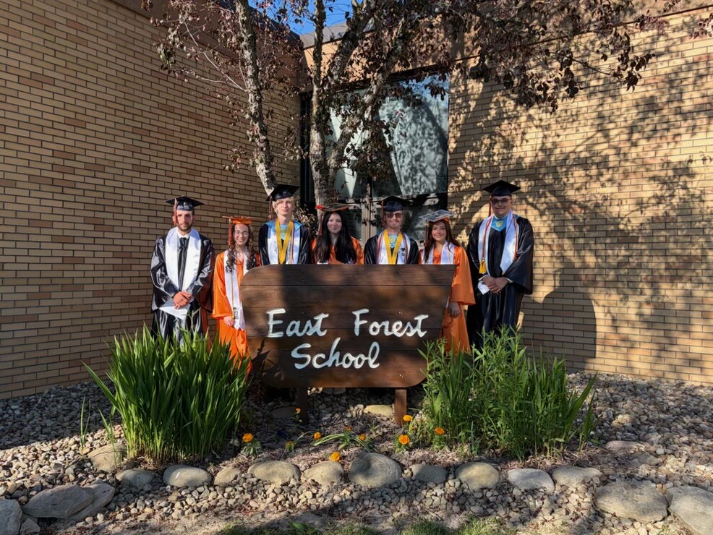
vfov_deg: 51.4
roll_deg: -0.9
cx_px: 346
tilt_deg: +0.8
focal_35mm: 27
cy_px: 263
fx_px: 556
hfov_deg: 65.3
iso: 50
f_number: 1.6
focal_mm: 5.96
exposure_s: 1/920
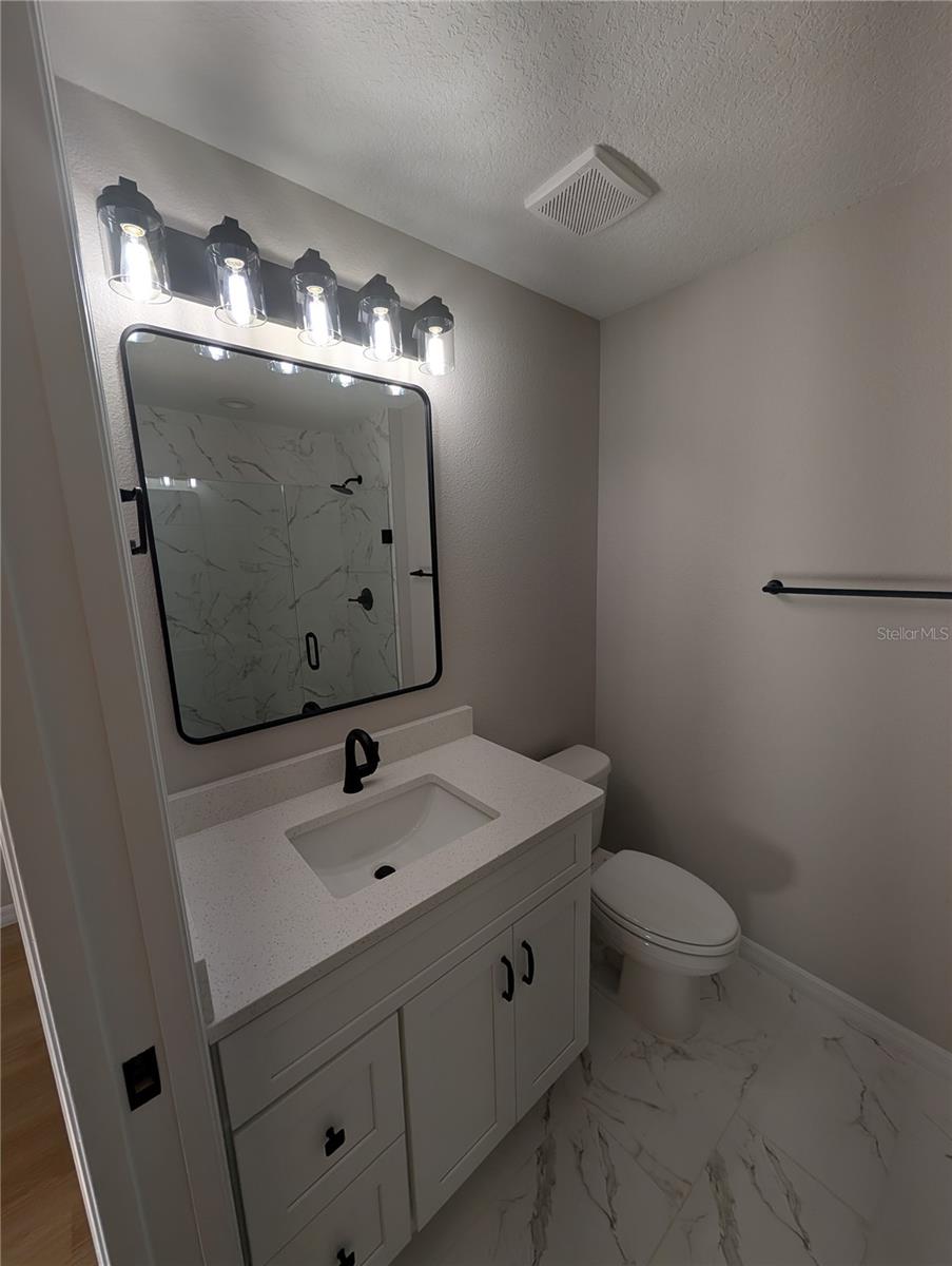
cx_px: 476
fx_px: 439
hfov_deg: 94.6
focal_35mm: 12
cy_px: 633
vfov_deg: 110.5
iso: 56
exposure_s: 1/424
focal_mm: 2.02
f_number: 1.7
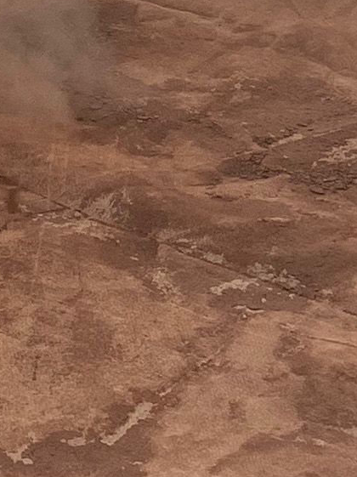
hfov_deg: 7.7
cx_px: -271
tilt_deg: -10.6
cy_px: -468
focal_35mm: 187
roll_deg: +0.8
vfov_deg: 9.9
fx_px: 2574
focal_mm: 4.25
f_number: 1.8
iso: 25
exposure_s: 1/1661
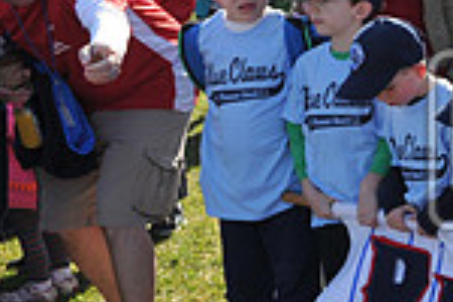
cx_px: 788
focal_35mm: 120
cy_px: 160
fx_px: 1510
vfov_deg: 11.4
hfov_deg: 15.0
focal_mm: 31
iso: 200
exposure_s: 1/500
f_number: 5
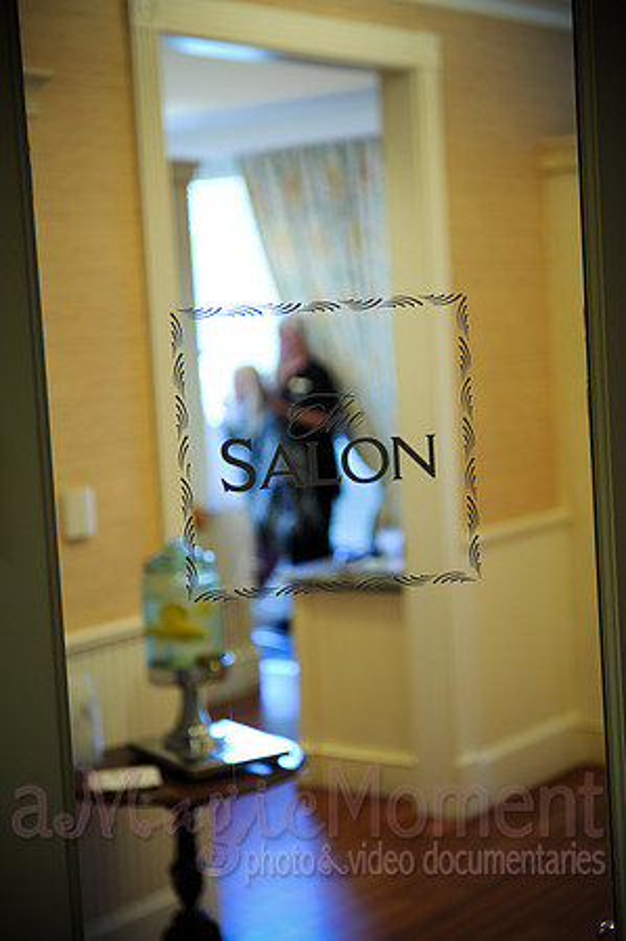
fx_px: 1830
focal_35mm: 70
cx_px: 313
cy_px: 470
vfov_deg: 28.9
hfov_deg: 19.4
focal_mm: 70
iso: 500
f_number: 2.8
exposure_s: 1/60
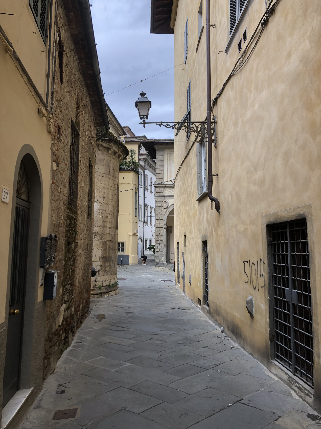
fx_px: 346
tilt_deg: +6.0
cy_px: 214
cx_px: 160
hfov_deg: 49.7
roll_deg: -0.2
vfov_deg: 63.4
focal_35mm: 28
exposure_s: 1/405
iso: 20
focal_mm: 4
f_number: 1.8
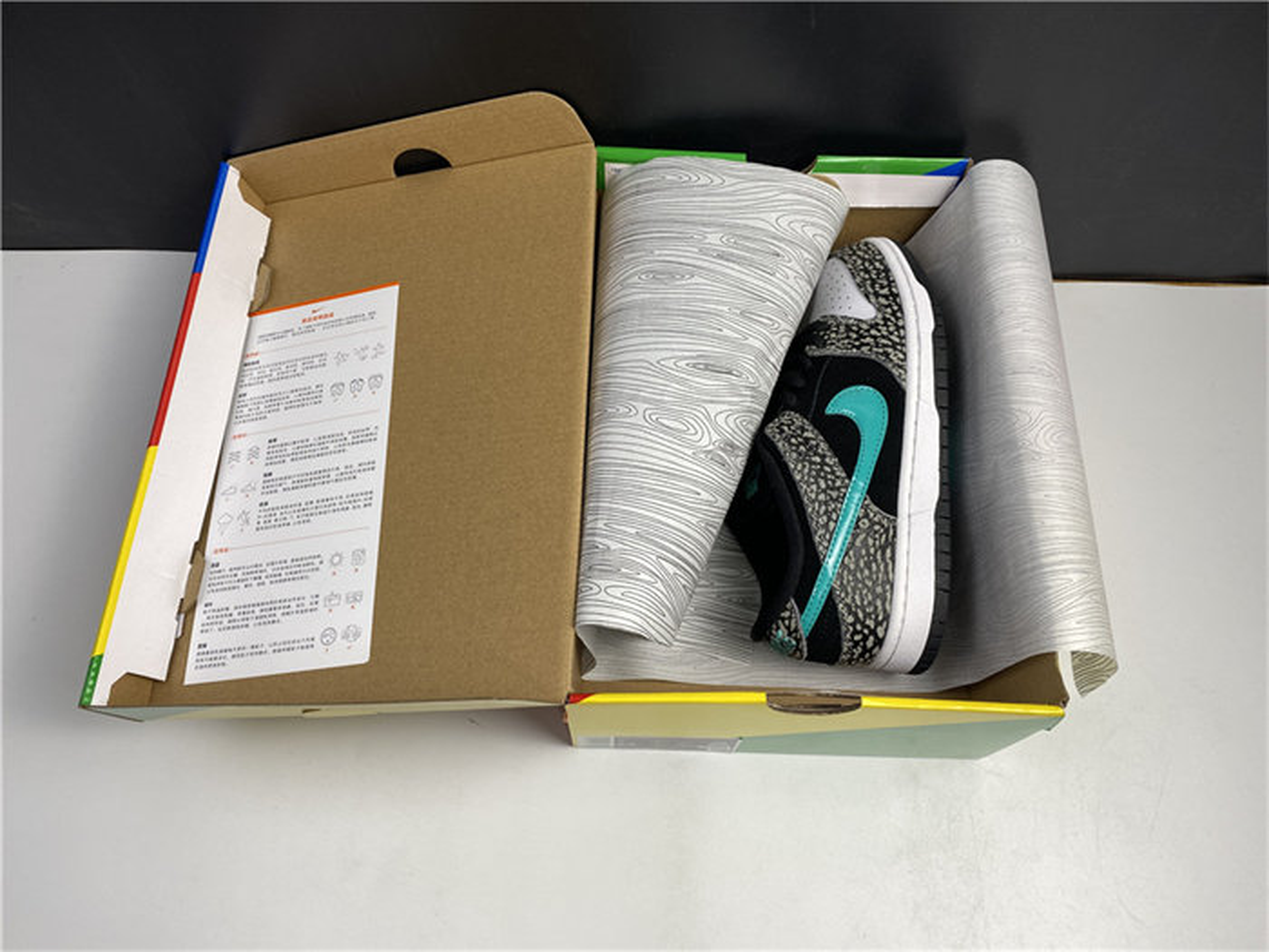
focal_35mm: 26
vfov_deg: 53.1
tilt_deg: -61.5
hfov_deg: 67.3
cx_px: 634
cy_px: 476
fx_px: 953
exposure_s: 1/100
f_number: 1.8
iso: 40
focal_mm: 4.25
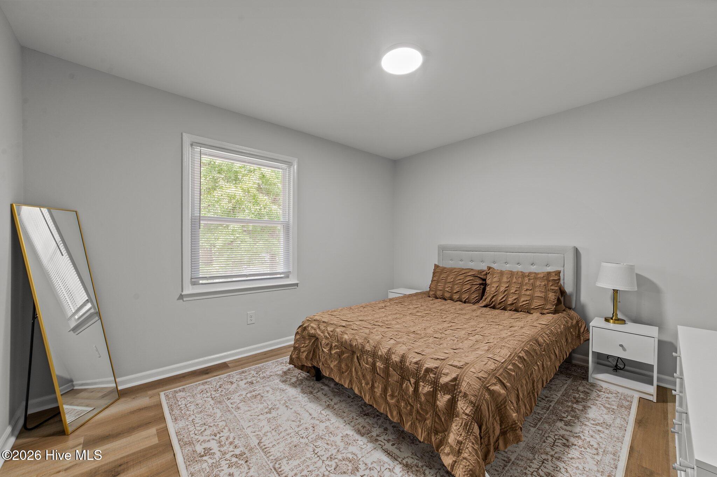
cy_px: 238
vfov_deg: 81.1
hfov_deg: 104.3
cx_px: 358
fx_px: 279
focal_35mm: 14
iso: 250
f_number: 8
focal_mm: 14
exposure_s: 1/2.5
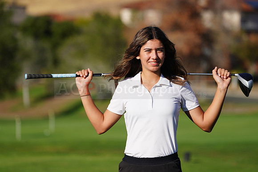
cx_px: 129
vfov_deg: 5.5
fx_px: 1792
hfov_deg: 8.2
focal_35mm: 250
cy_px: 86
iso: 100
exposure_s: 1/640
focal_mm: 250
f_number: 5.6
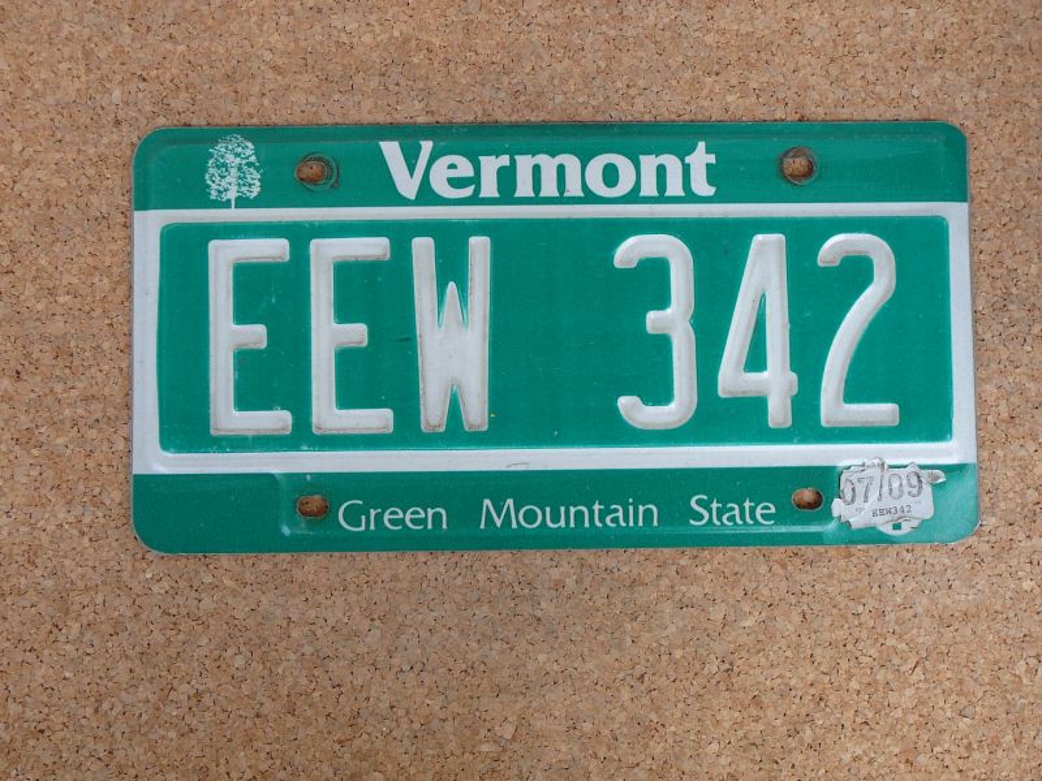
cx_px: 521
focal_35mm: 45
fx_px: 1355
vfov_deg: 32.2
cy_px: 390
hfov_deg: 42.1
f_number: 3.2
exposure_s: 1/60
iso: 100
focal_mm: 6.7
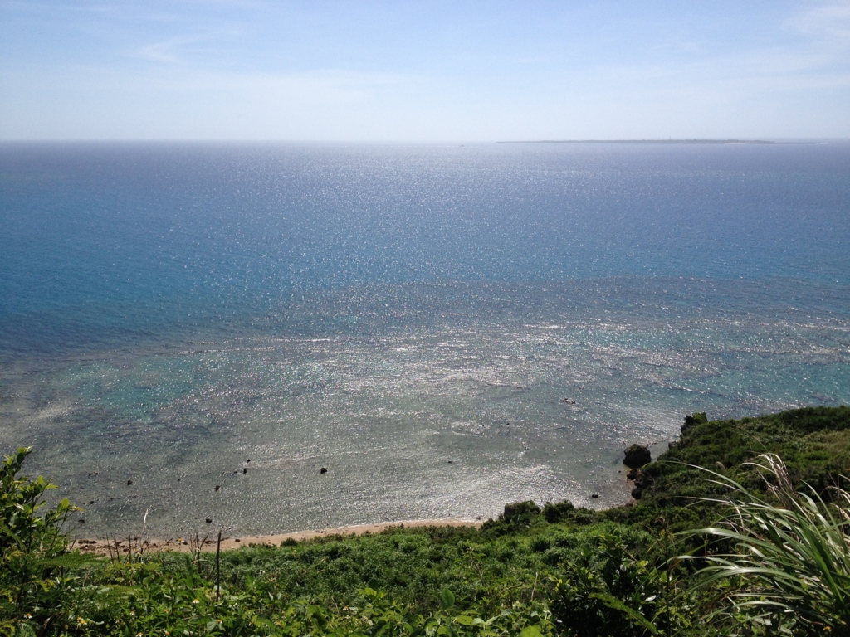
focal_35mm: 35
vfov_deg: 40.7
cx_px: 425
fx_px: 859
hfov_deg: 52.6
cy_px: 318
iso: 50
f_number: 2.4
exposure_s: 1/3247
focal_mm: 4.28
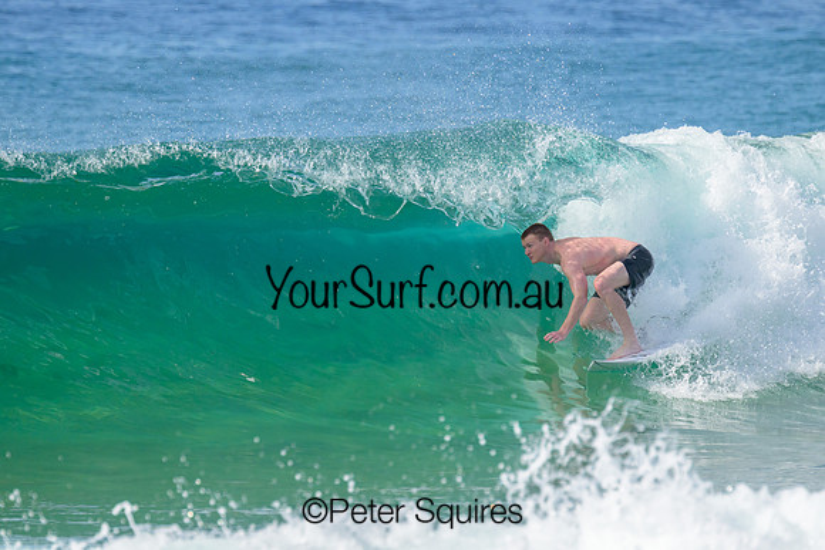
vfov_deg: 1.8
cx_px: 454
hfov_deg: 2.7
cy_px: 225
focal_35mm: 756
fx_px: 17336
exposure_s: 1/2000
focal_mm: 640
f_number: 11
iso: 900
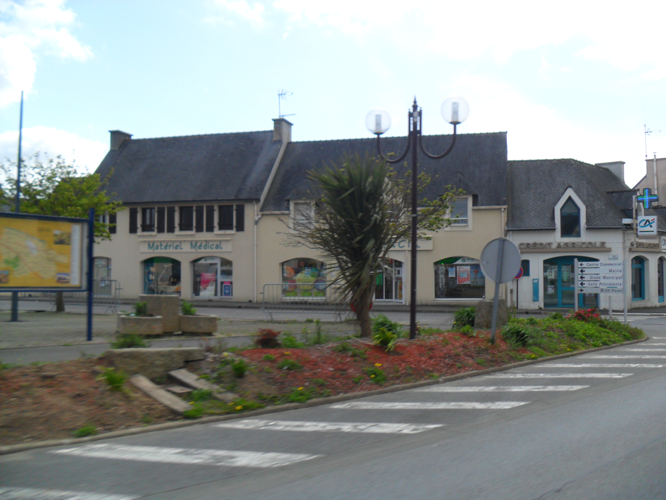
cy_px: 250
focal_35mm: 35
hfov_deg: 52.6
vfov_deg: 40.7
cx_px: 333
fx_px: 673
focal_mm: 6.3
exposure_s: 1/180
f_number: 7.6
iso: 80
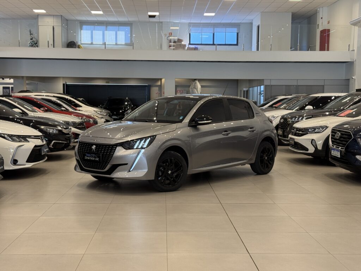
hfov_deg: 39.7
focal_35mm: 48
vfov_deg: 30.3
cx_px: 180
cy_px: 136
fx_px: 501
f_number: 1.78
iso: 100
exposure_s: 1/60
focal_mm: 6.76
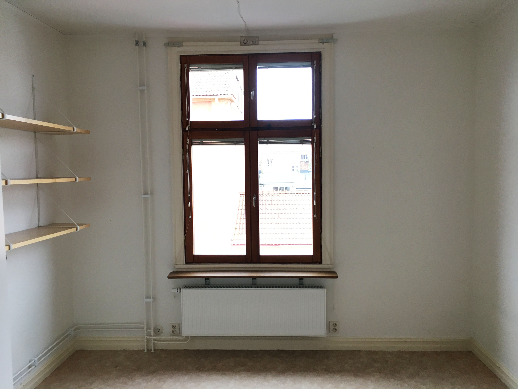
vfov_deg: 48.2
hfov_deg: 61.7
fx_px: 434
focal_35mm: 29
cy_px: 194
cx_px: 259
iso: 64
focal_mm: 4.15
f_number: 2.2
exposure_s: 1/33
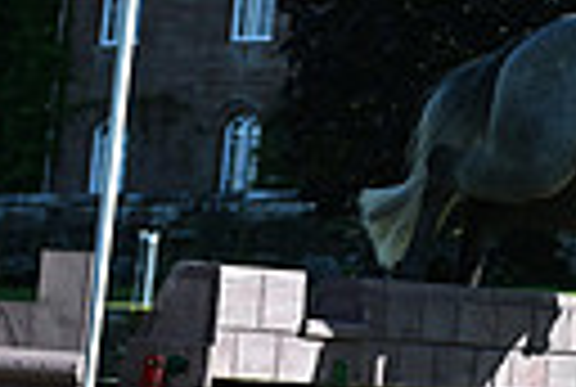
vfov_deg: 5.1
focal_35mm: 271
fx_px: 4346
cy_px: -106
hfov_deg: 7.3
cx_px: 1134
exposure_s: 1/1250
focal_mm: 60
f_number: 4
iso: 250
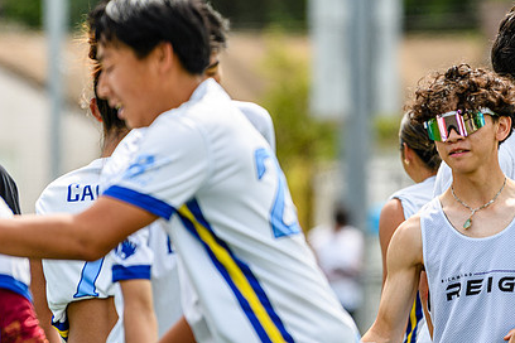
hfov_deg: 3.4
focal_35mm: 600
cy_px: 191
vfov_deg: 2.3
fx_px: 8583
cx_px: 492
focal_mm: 200
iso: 100
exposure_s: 1/1250
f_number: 3.2
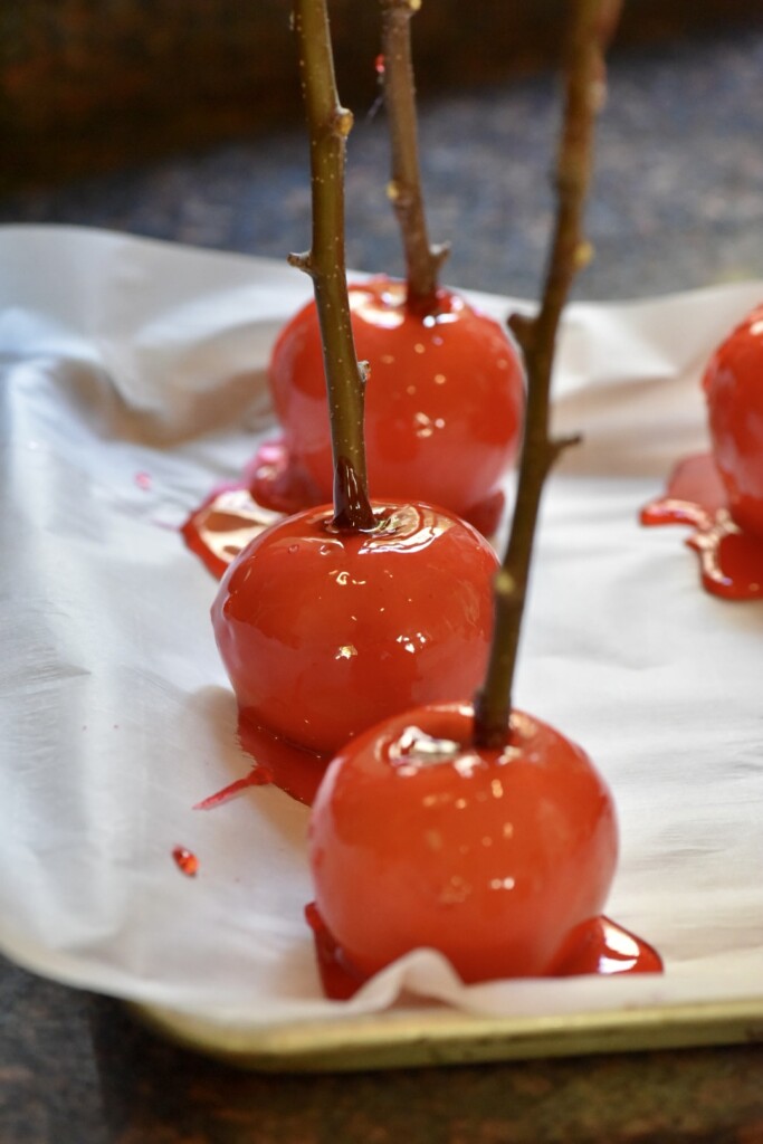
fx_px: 3337
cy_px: 572
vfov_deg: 19.5
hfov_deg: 13.0
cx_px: 382
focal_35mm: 105
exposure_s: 1/160
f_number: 6.3
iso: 8000
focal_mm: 105
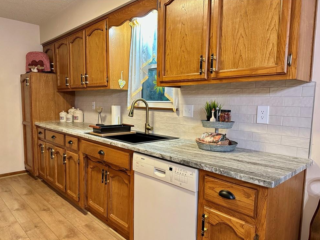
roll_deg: -1.3
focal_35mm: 25
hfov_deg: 69.4
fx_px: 231
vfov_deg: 54.9
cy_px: 124
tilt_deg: -6.3
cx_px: 160
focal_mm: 6.86
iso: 320
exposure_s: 1/60
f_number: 1.78
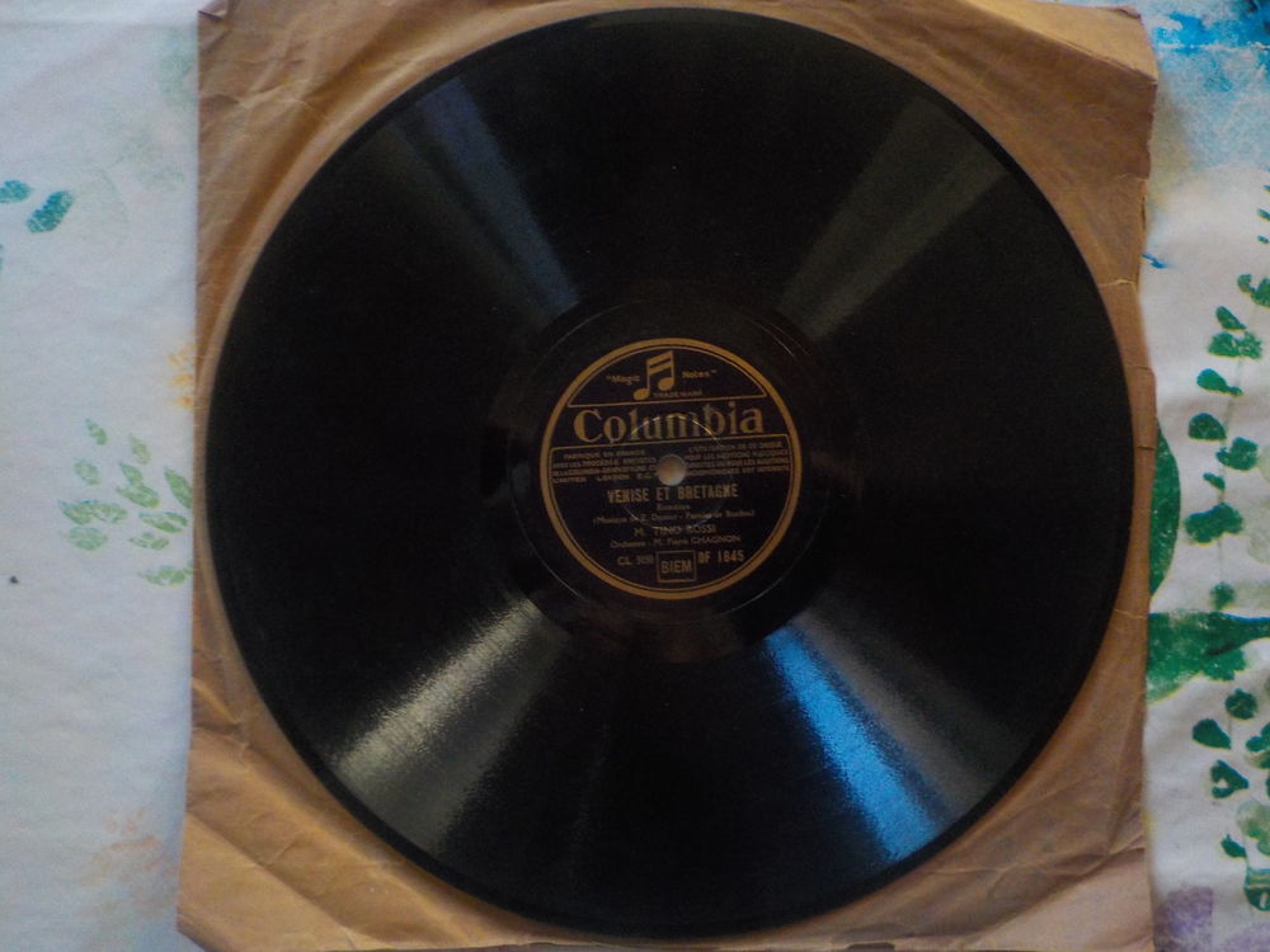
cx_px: 635
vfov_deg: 46.8
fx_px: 1101
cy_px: 476
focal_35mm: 30
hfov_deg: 60.0
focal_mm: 4.1
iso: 400
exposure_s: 1/25
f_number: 3.3
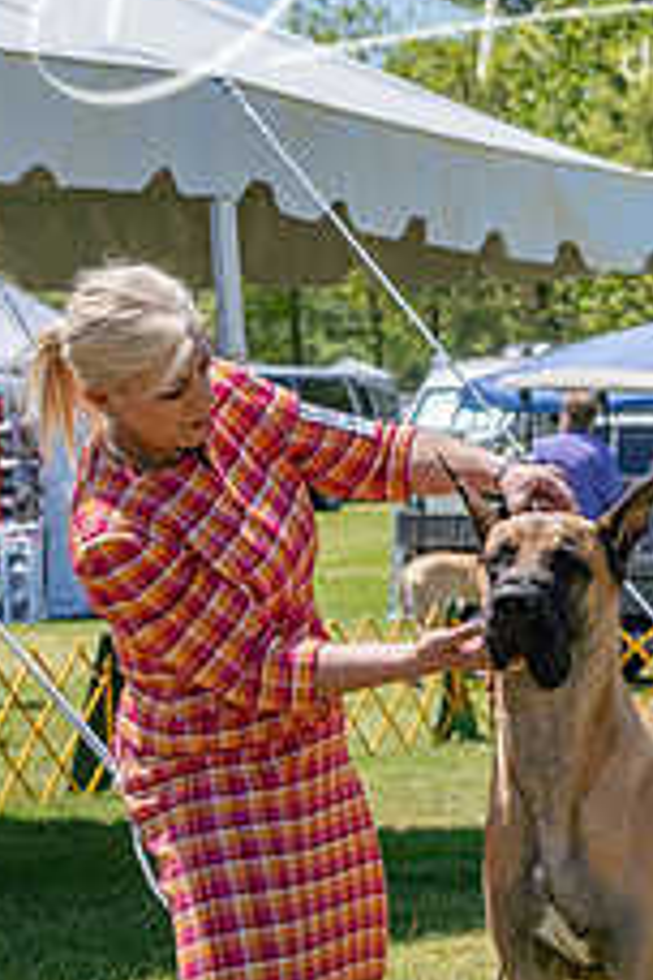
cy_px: 486
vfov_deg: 14.9
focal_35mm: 138
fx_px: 3754
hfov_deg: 9.9
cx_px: 511
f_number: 6.3
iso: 400
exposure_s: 1/2500
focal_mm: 70
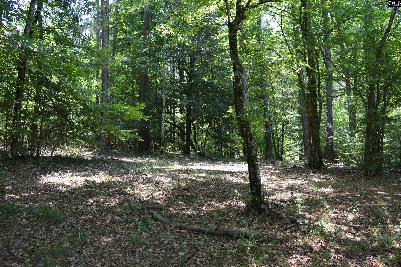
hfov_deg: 67.4
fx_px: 300
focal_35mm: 27
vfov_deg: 47.8
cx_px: 200
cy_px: 134
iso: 320
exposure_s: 1/125
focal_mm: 18
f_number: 5.6
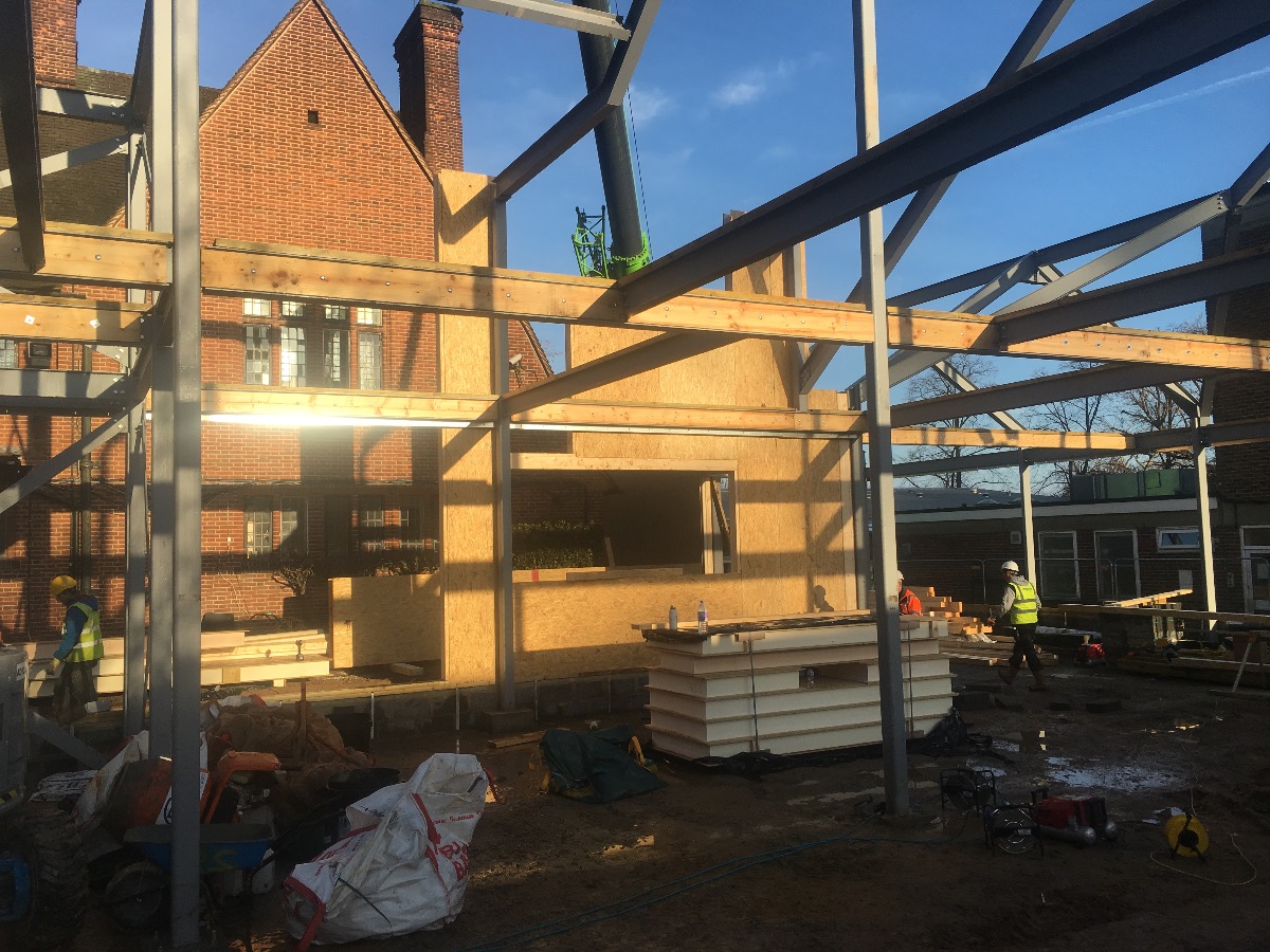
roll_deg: +2.0
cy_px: 476
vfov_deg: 48.2
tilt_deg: +3.6
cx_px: 635
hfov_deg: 61.7
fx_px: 1064
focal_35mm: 29
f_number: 2.2
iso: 25
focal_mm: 4.15
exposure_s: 1/1166
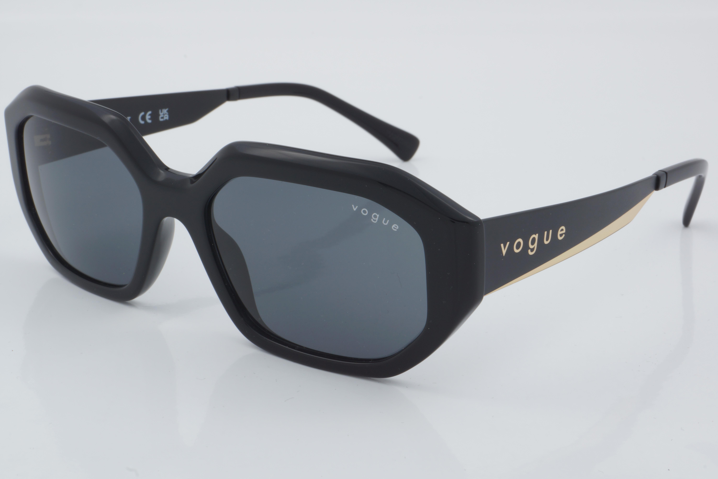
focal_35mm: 75
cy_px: 240
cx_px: 359
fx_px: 1496
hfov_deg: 27.0
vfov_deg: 18.2
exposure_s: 1/4
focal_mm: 50
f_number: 32
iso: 100
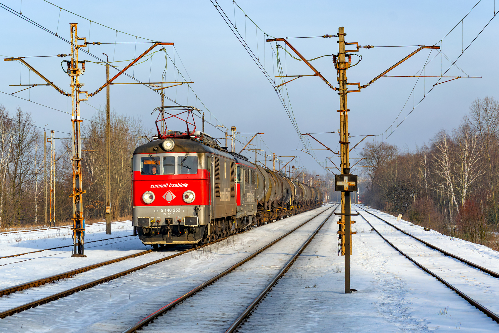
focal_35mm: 99
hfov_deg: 20.6
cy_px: 166
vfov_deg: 13.8
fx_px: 1372
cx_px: 250
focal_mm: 66
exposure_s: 1/800
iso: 200
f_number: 8
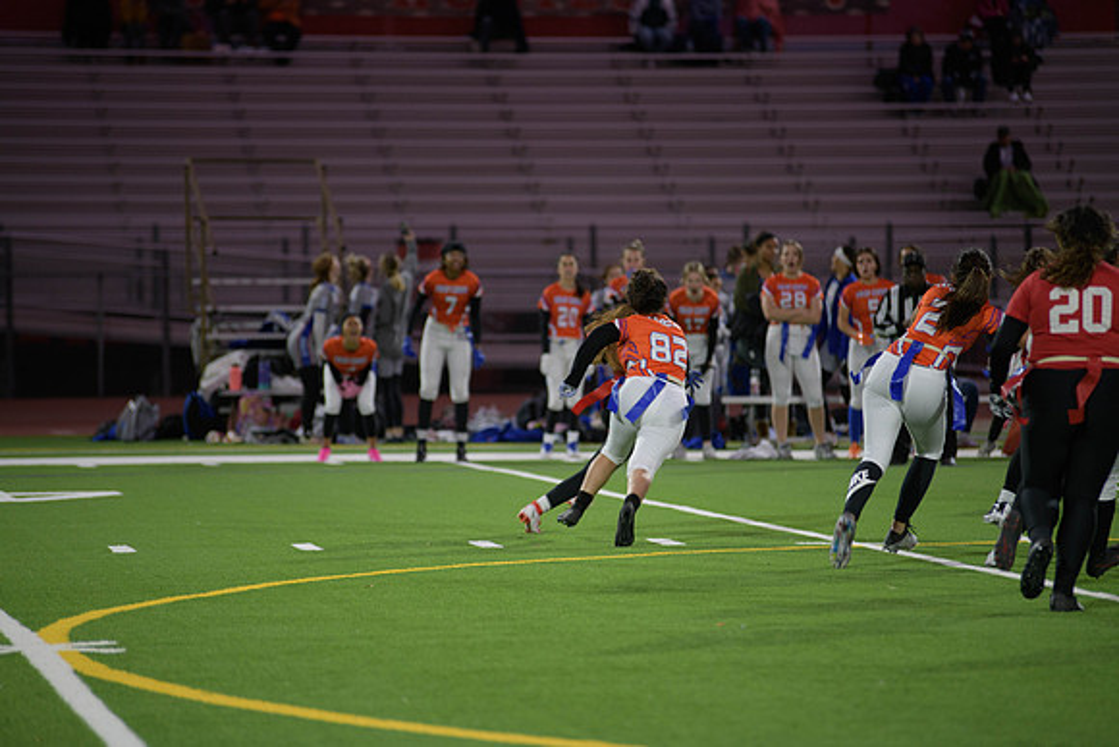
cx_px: 560
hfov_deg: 10.3
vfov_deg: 6.9
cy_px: 374
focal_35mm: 200
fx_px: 6218
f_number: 2.8
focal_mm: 200
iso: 720
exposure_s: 1/200
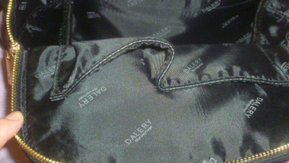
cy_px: 40
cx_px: 165
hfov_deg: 45.4
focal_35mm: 45
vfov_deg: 26.2
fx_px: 345
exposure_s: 1/30
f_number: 3.3
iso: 320
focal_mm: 5
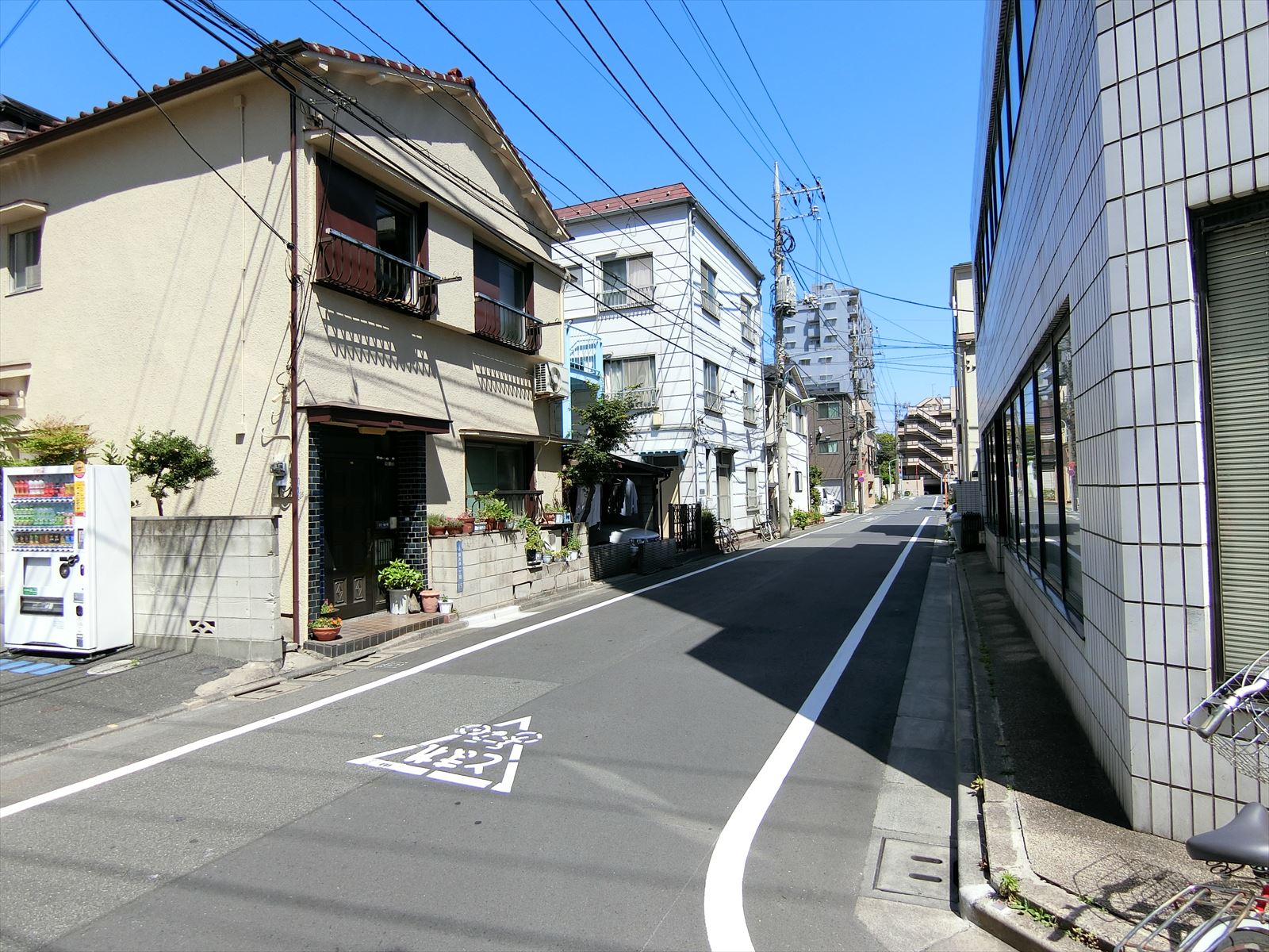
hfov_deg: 84.7
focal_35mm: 19
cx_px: 634
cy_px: 476
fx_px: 697
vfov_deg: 68.7
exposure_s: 1/200
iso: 80
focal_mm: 4.06
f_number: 6.9
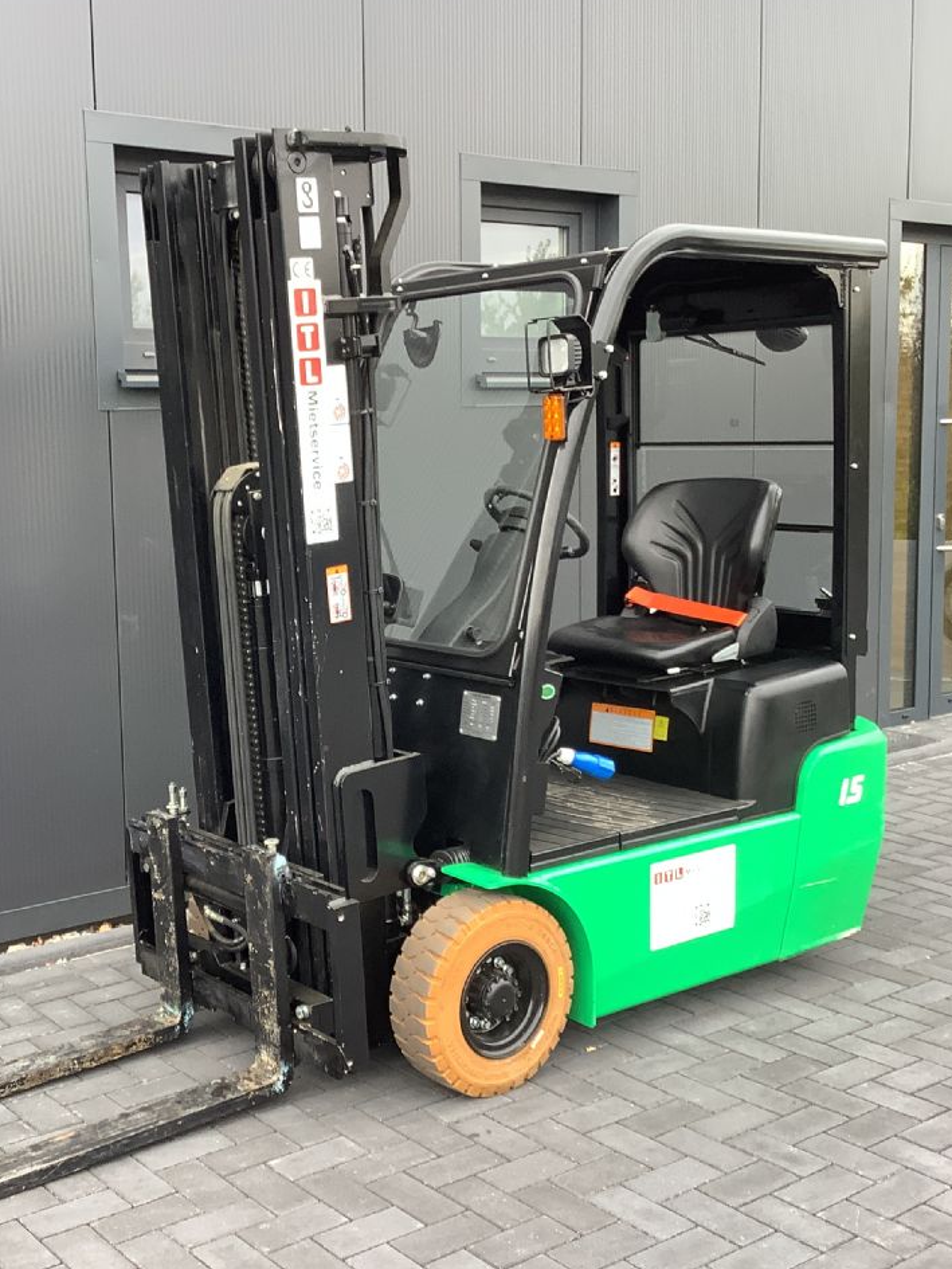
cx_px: 313
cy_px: 627
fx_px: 1540
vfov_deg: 44.8
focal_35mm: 42
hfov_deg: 34.0
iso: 50
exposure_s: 1/120
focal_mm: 3.3
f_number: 2.4
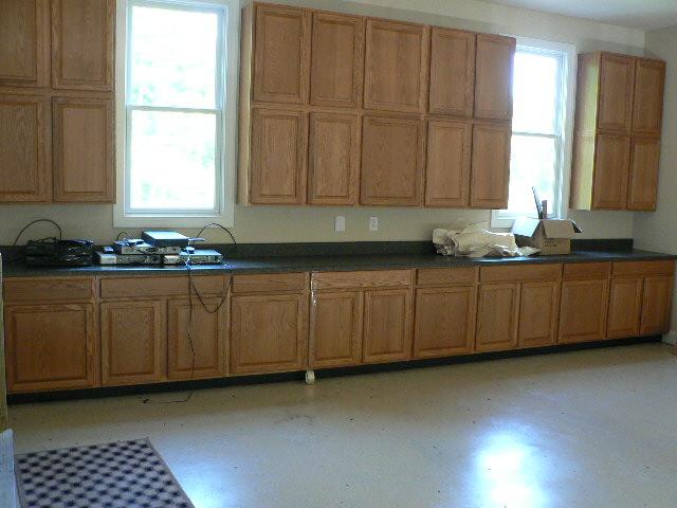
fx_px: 704
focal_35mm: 36
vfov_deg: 39.7
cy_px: 254
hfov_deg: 51.4
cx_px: 338
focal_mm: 6
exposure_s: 1/20
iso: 200
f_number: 2.8
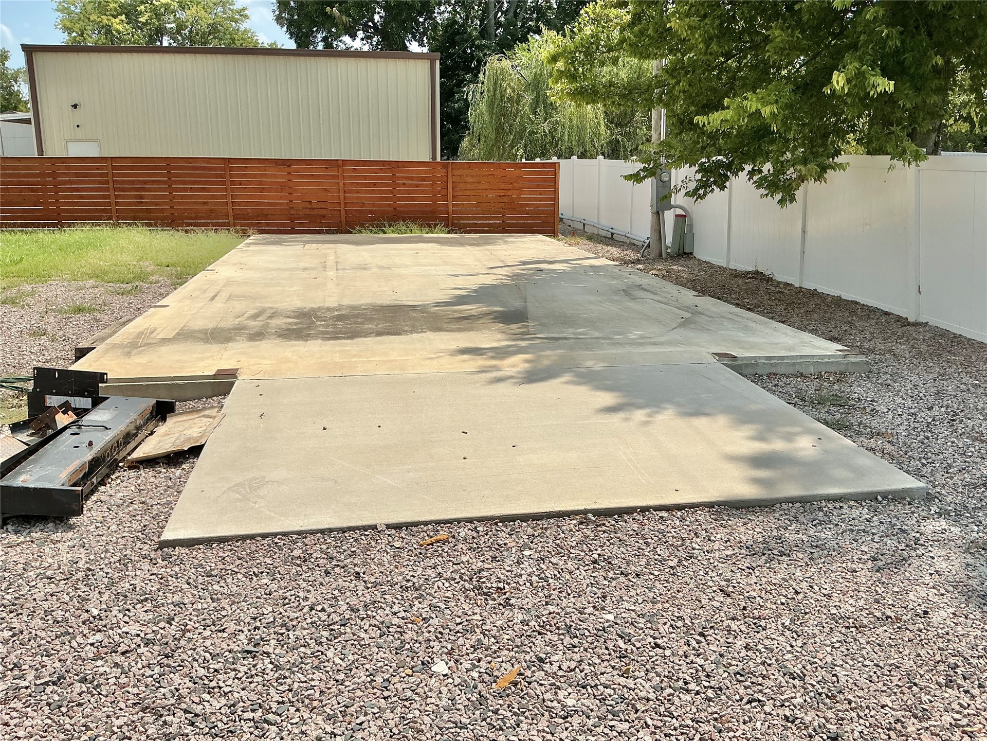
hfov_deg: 61.7
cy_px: 370
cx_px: 494
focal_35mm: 29
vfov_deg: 48.2
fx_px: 827
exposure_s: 1/2959
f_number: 1.8
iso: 25
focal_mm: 3
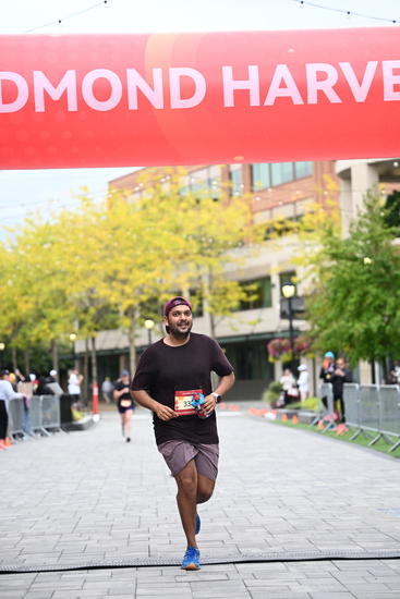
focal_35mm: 89
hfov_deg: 15.4
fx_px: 1482
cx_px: 200
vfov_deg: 22.9
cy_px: 300
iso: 640
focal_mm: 89
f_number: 2.8
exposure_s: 1/2000
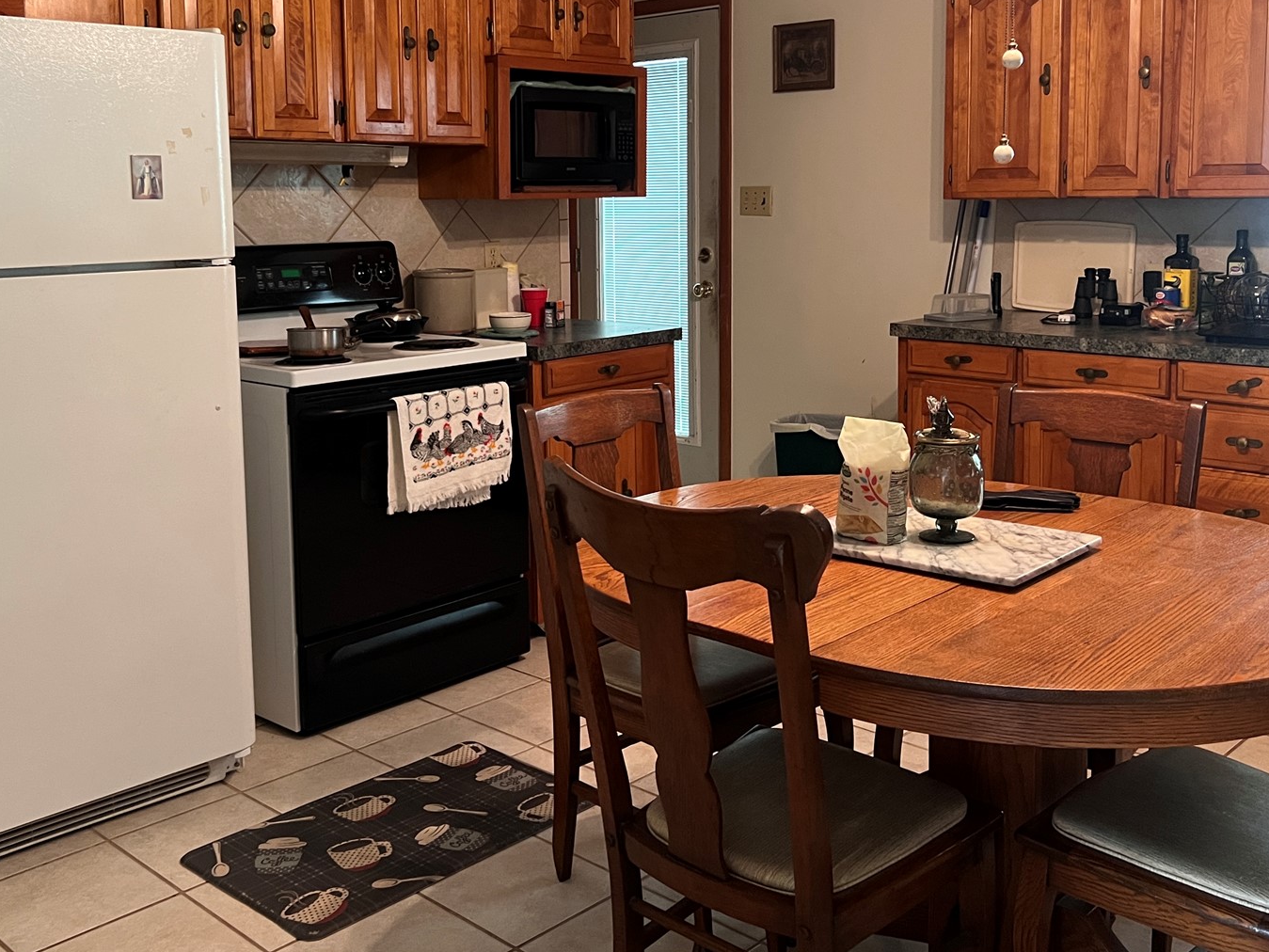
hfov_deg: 50.1
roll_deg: +1.1
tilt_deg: -5.1
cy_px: 312
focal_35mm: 37
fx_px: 1357
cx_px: 627
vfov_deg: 38.2
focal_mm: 5.7
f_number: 1.5
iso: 400
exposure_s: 1/60
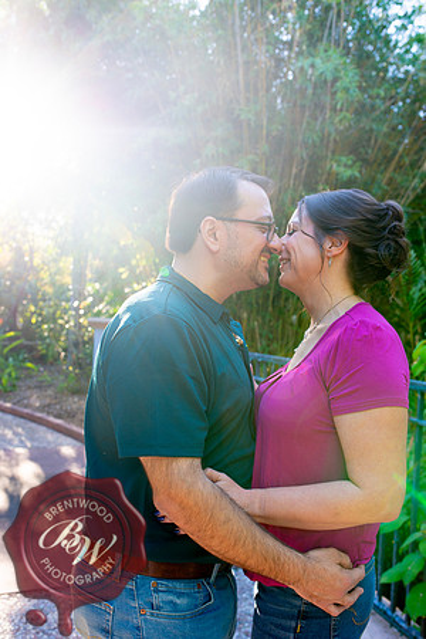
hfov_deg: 37.9
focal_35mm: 35
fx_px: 621
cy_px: 320
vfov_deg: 54.4
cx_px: 213
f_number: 4.5
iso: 320
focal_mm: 35
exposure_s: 1/100
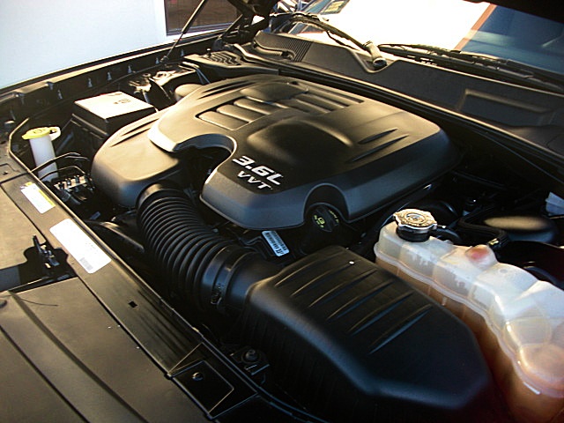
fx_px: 587
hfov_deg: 51.4
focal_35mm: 36
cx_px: 282
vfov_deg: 39.7
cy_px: 212
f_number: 2.8
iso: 100
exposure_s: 1/100
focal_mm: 6.3
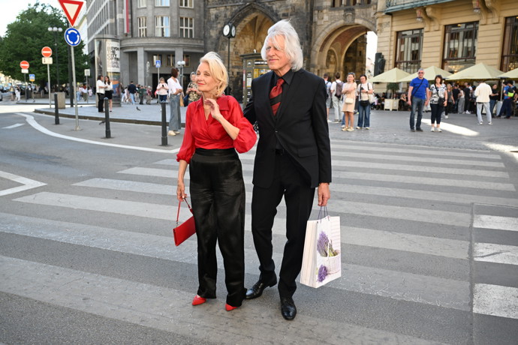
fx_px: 475
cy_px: 172
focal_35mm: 33
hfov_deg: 57.2
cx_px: 259
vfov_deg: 40.0
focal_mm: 33
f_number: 5.6
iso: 320
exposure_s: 1/320
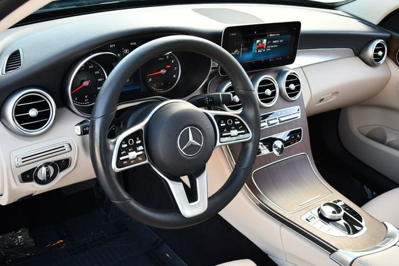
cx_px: 200
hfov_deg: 51.9
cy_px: 132
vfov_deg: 36.0
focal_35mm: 37
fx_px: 410
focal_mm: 18
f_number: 3.5
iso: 500
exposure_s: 1/250
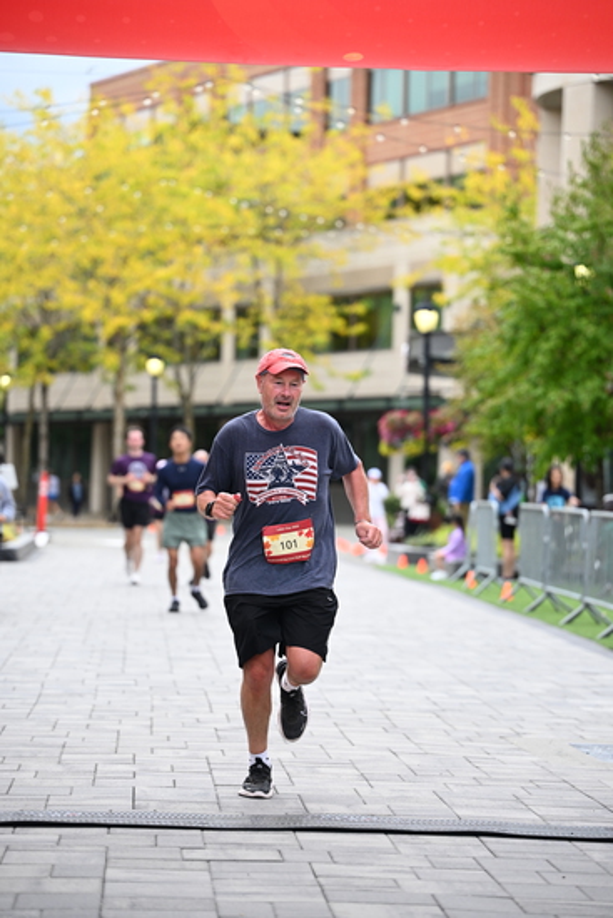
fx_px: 2808
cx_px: 306
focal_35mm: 110
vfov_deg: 18.6
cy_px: 459
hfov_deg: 12.5
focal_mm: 110
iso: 640
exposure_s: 1/2000
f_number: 2.8
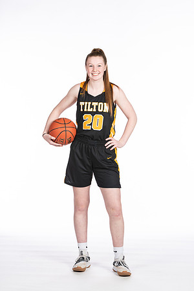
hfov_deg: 13.0
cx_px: 97
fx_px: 849
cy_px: 146
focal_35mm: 105
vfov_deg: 19.5
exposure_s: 1/100
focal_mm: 70
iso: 100
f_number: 5
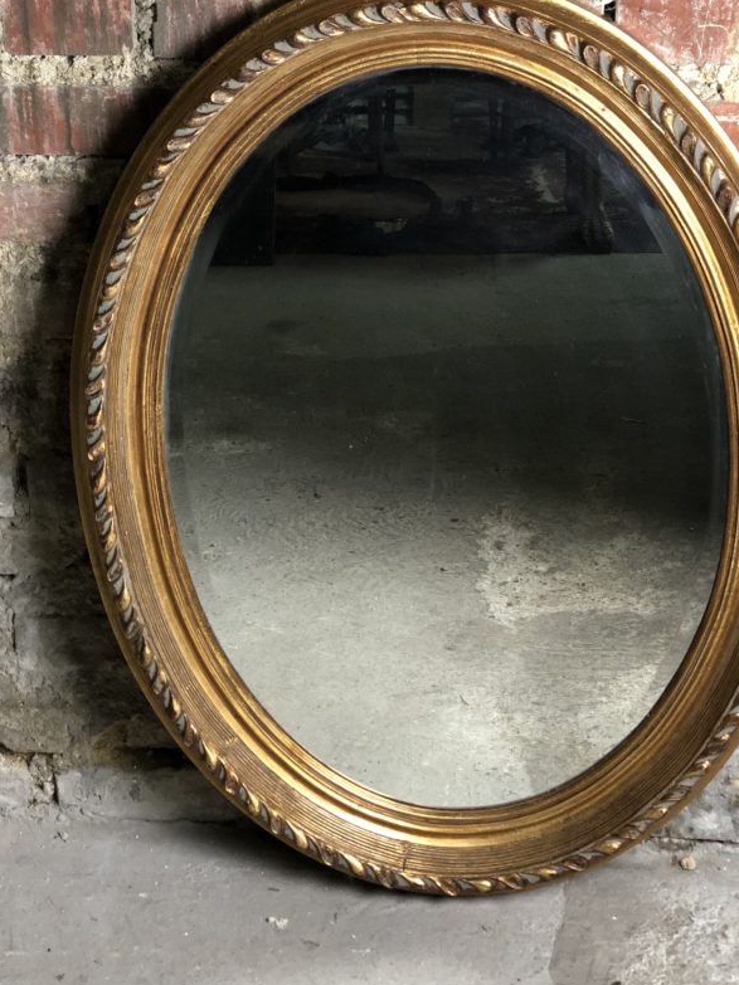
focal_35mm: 68
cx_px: 417
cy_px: 399
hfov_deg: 21.6
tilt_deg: -23.3
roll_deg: +0.3
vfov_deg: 28.5
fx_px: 1936
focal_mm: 6
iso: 125
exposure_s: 1/25
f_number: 2.4
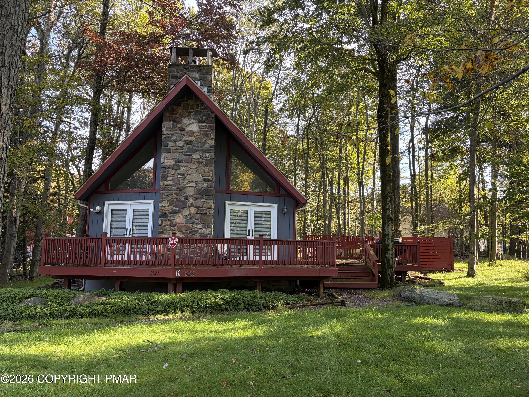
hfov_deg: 67.3
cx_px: 264
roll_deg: -0.3
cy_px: 198
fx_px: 397
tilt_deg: +7.0
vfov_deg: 53.1
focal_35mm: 26
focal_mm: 5.96
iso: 50
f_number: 1.6
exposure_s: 1/185
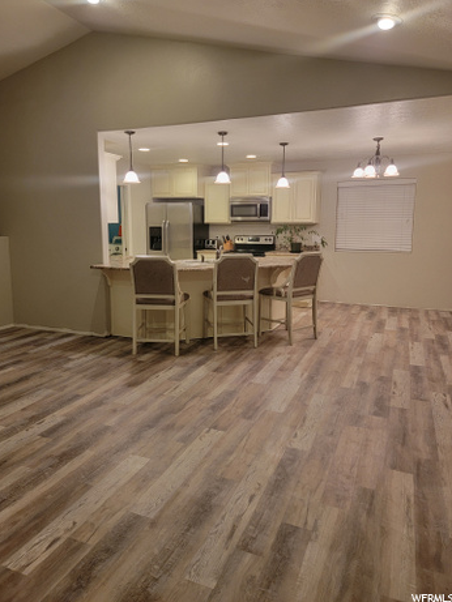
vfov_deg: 69.4
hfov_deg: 54.9
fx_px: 435
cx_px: 218
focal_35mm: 25
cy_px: 290
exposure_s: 1/59
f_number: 1.8
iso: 200
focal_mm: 6.7
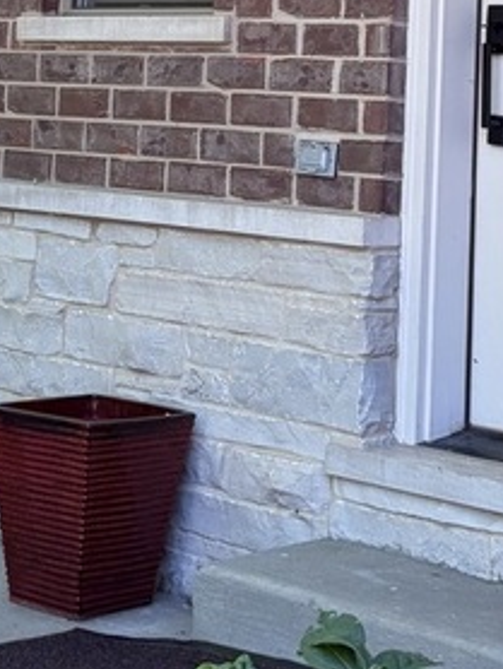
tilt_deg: +5.4
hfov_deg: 14.7
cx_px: 245
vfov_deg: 18.7
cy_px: -55
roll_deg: -2.7
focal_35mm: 101
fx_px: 1954
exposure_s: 1/161
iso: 40
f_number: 1.6
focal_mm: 5.96
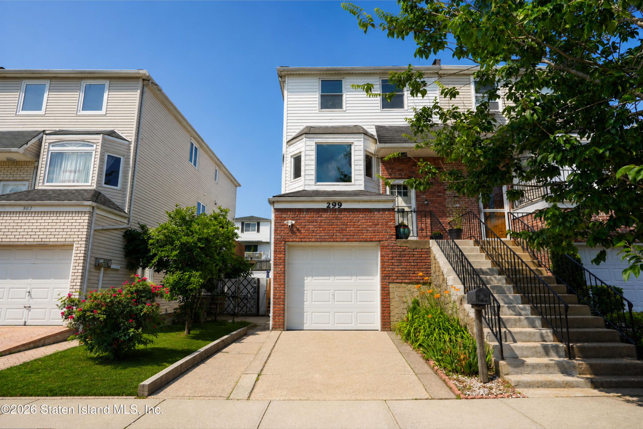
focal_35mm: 20
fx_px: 366
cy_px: 214
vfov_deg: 60.7
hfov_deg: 82.6
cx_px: 322
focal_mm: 20.5
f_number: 10
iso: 100
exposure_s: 1/160
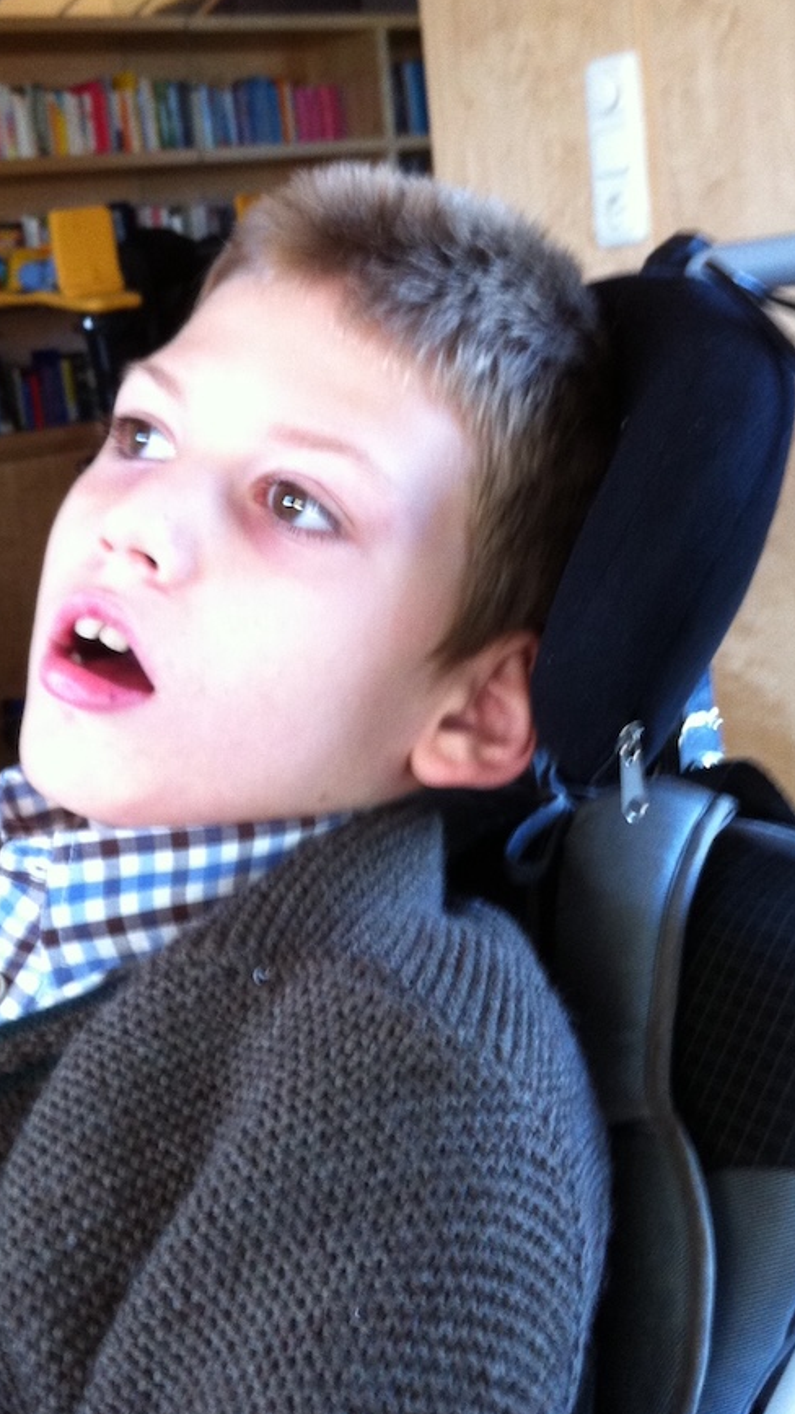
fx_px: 1762
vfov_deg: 43.6
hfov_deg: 25.3
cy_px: 617
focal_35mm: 47
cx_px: 295
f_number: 2.8
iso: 200
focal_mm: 3.85
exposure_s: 1/15
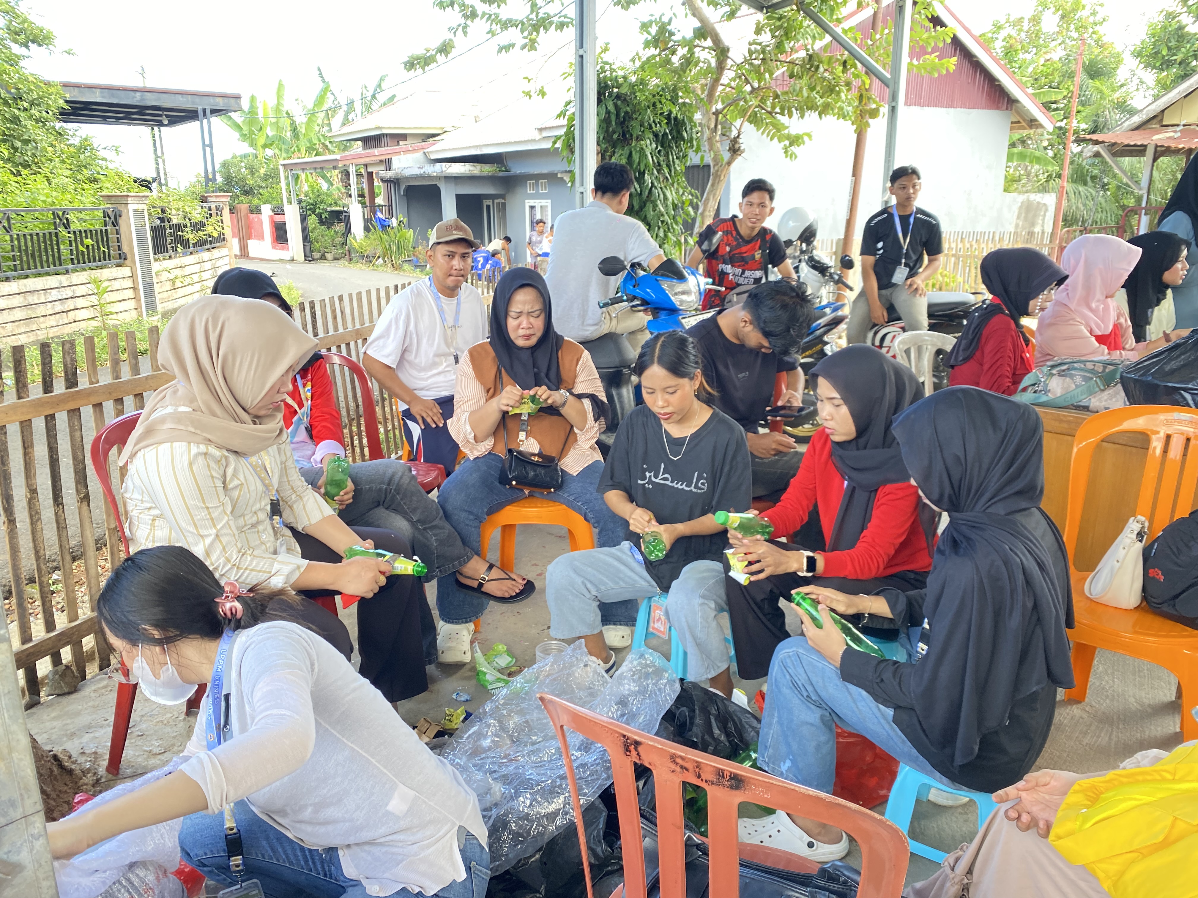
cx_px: 599
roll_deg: +1.6
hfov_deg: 67.3
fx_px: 900
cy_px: 449
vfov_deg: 53.1
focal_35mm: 26
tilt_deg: -16.8
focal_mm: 4.25
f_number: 1.8
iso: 125
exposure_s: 1/121
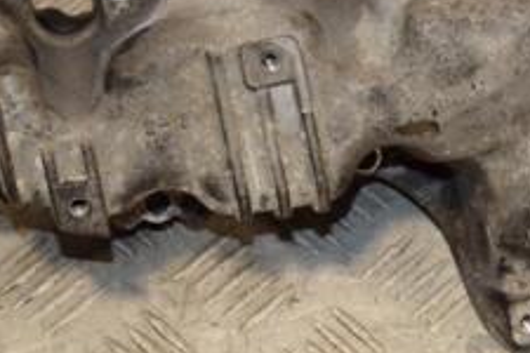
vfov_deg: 9.0
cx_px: 422
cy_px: 56
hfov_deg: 13.4
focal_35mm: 152
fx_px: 2238
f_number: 5
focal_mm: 38
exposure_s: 1/200
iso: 800
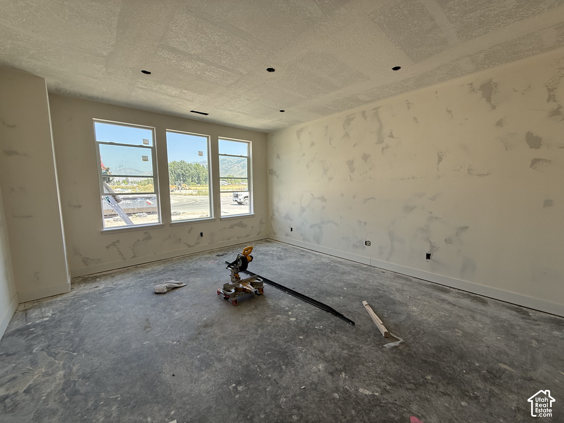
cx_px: 282
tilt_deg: -5.6
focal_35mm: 14
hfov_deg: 102.1
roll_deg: +0.4
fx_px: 228
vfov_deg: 85.7
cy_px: 212
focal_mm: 2.22
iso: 64
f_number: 2.2
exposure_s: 1/211
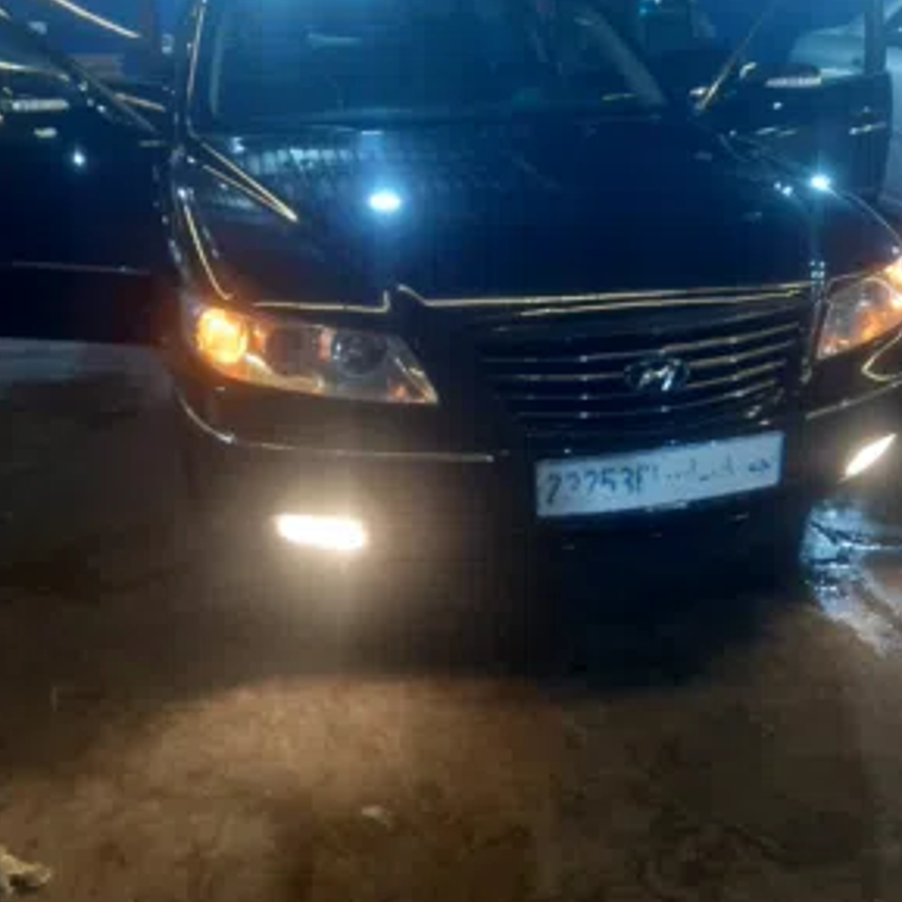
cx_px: 456
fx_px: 973
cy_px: 412
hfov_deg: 49.7
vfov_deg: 49.7
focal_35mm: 33
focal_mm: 3.93
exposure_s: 1/33
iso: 200
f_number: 1.7
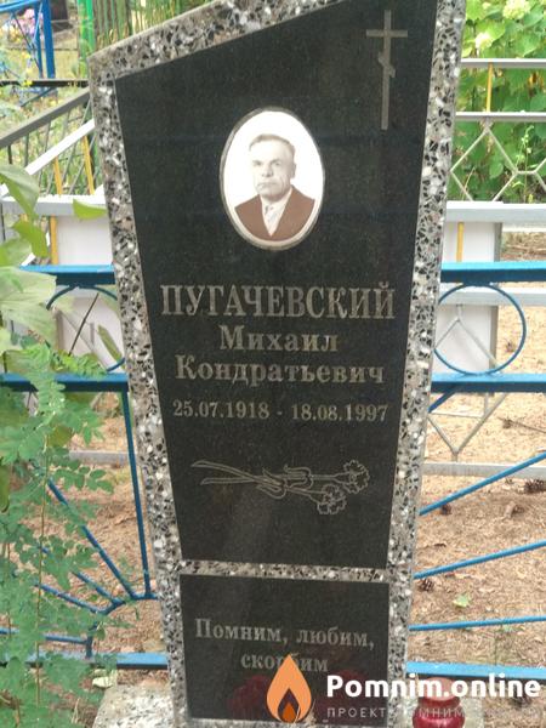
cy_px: 364
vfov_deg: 36.8
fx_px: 1094
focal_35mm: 52
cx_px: 273
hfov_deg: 28.0
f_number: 2.6
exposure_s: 1/60
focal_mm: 5.99
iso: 320
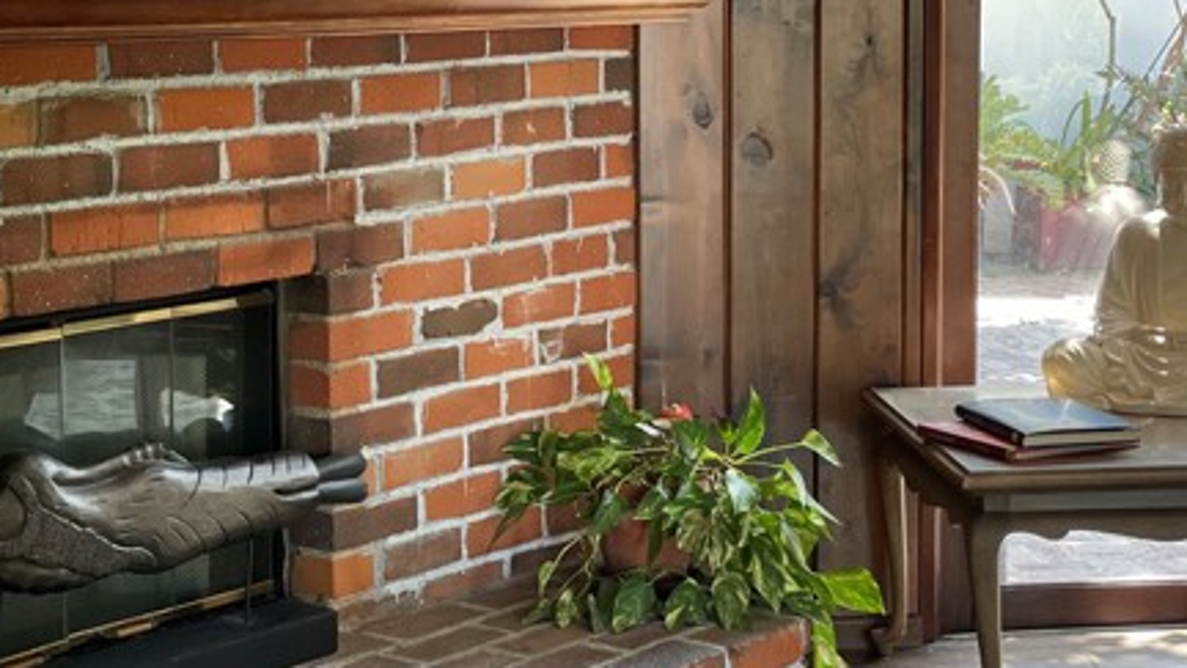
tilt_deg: -6.0
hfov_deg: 25.3
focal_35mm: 84
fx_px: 2644
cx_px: 618
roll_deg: +0.6
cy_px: 300
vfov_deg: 14.4
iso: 125
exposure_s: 1/122
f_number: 2
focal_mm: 6
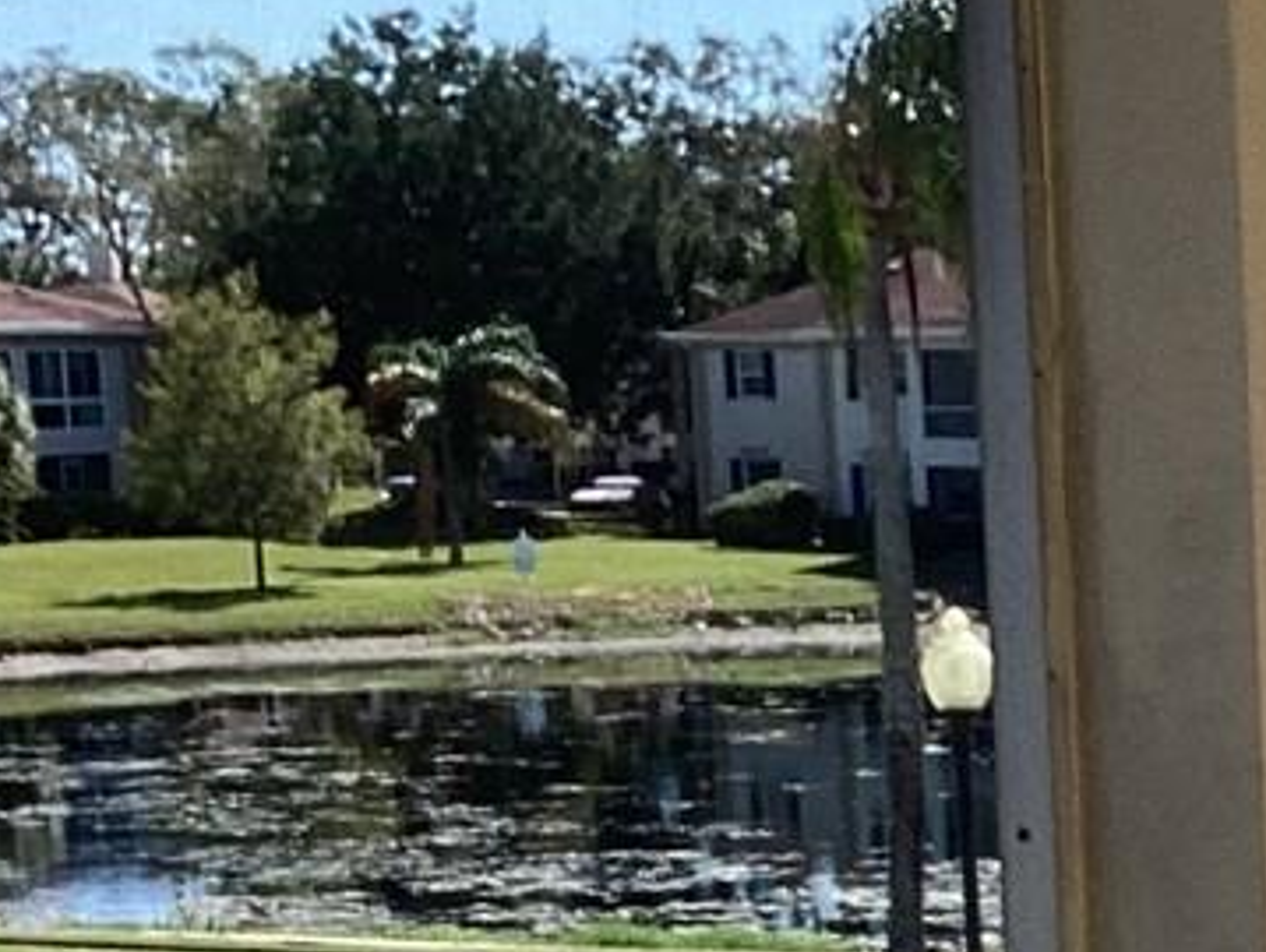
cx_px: 1954
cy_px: 1223
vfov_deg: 10.5
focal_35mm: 138
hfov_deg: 13.4
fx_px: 5052
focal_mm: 3.3
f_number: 2.4
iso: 25
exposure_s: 1/657
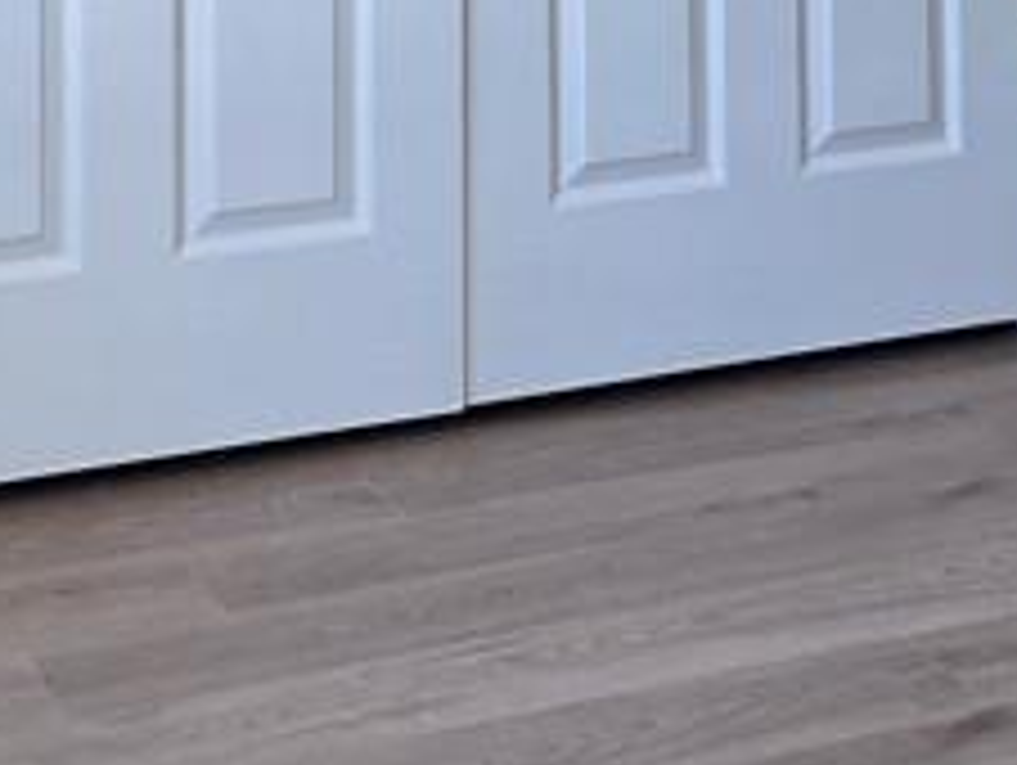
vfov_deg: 13.0
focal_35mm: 104
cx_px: 765
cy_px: -598
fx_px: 3059
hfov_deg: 18.8
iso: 100
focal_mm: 6.3
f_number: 1.7
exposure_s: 1/180
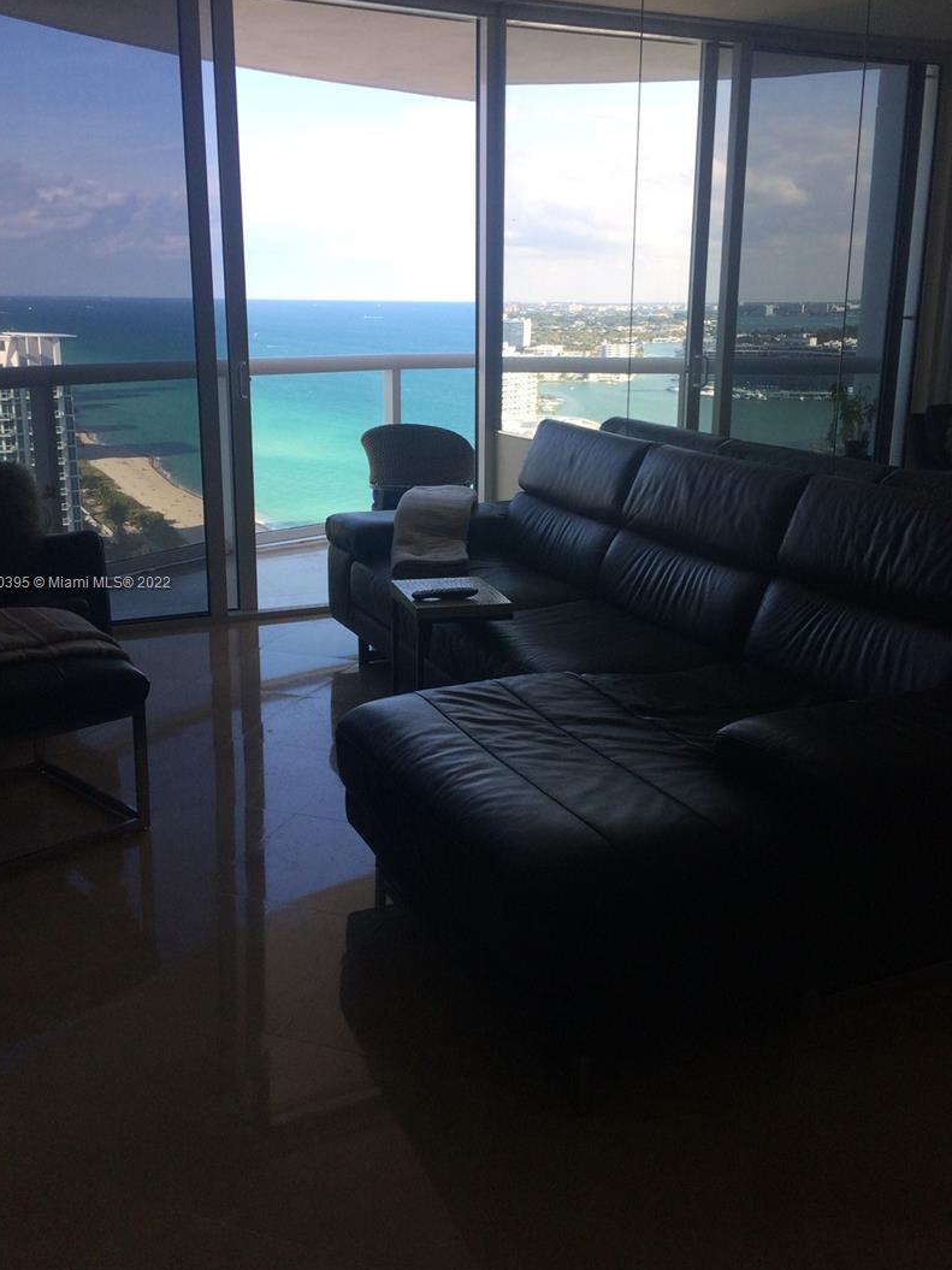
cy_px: 584
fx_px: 1210
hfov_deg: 42.9
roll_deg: -1.5
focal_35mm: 33
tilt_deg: -14.3
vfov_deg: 55.3
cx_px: 492
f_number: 2.2
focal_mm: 4.15
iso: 32
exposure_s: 1/586
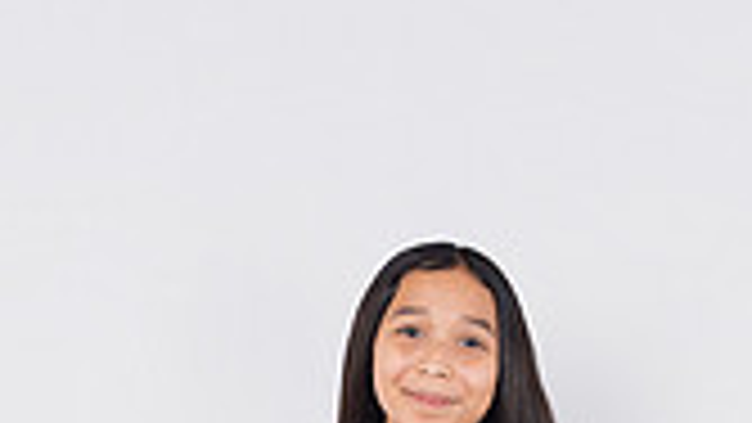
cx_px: 477
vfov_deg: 10.0
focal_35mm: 109
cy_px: 954
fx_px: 2173
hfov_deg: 19.6
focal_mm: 38.7
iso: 160
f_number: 4.5
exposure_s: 1/250
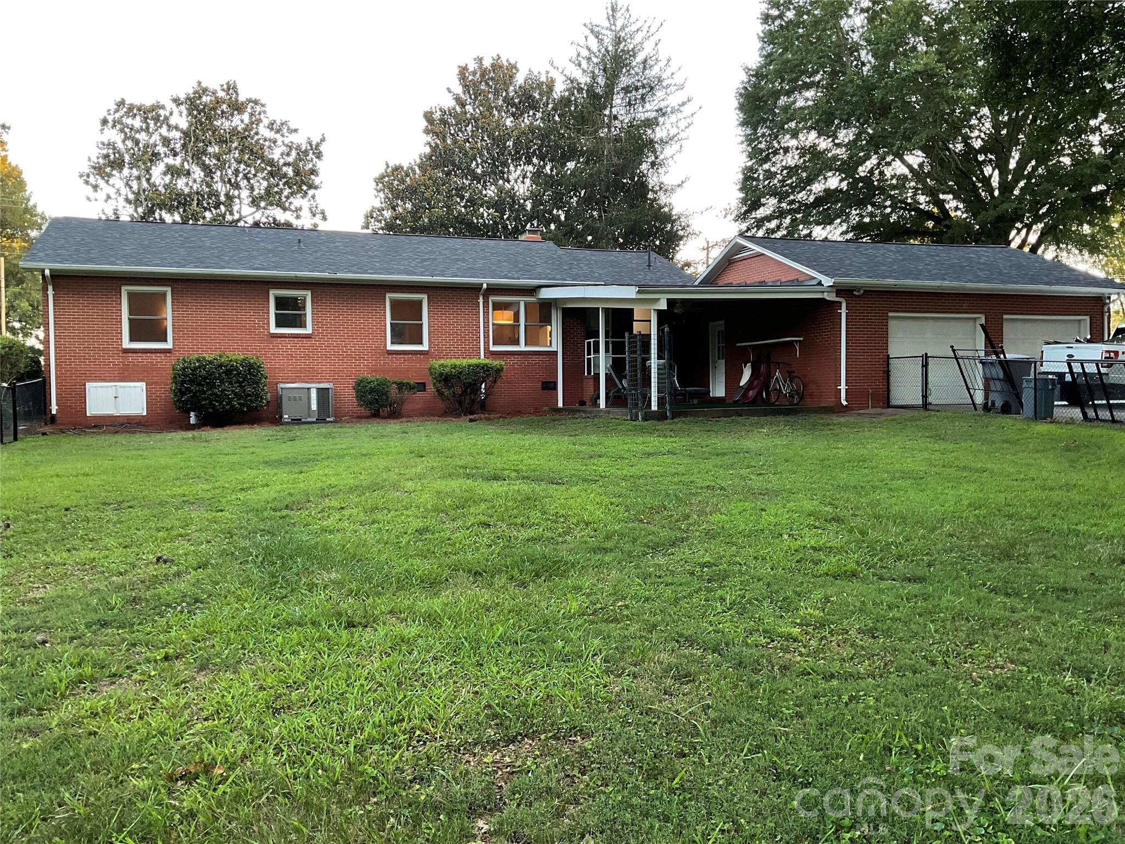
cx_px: 562
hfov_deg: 61.7
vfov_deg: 48.2
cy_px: 422
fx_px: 942
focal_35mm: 29
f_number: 1.8
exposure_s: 1/60
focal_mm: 3
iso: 80
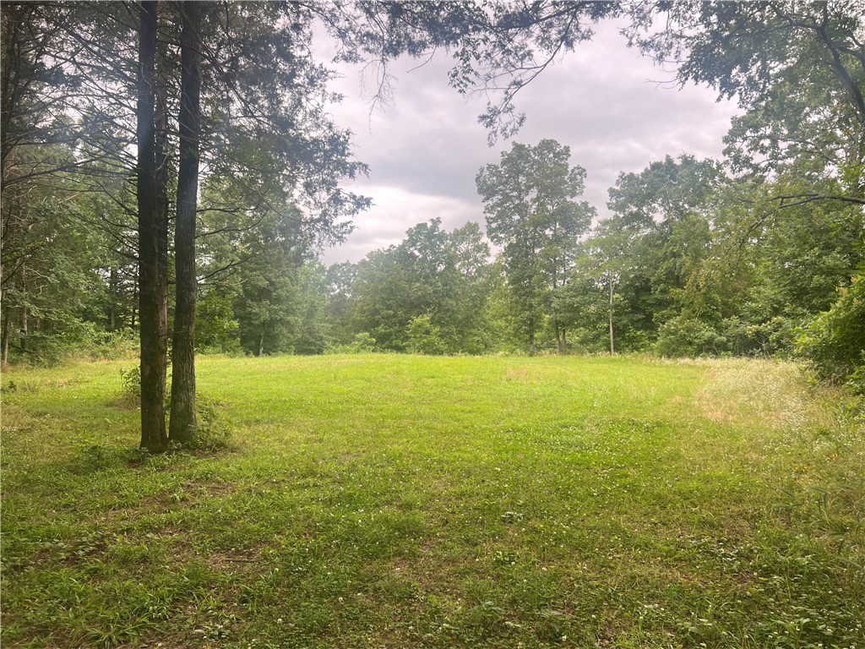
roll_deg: -0.3
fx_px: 650
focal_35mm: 26
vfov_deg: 53.1
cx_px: 432
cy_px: 324
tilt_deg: +2.0
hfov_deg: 67.3
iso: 50
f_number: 1.5
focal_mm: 5.7
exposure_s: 1/175
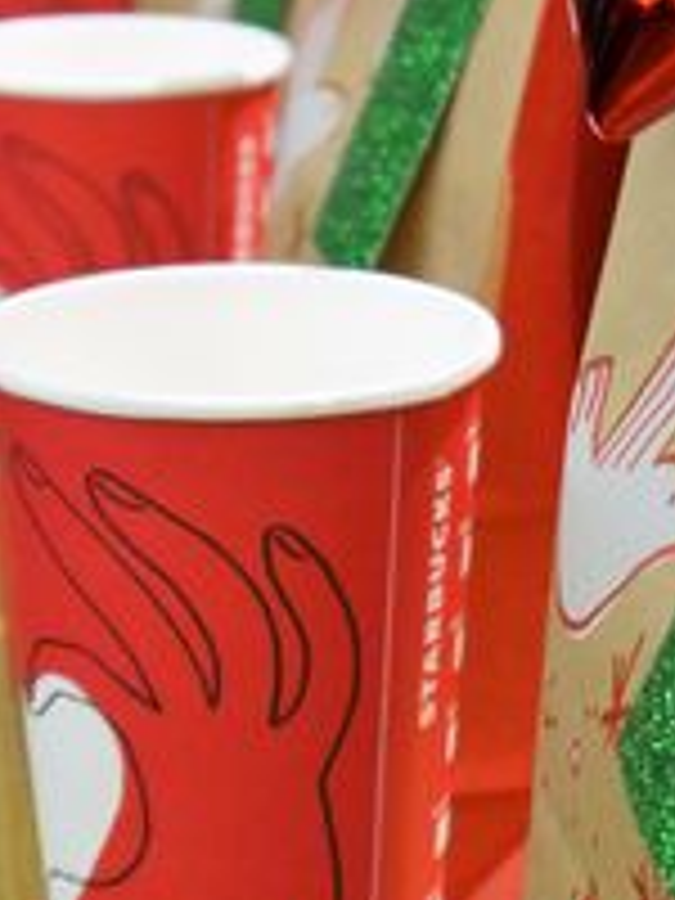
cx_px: 567
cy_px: 536
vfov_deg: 15.4
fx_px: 3328
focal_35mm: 128
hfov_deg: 11.5
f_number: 4.6
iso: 3200
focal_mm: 25
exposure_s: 1/25
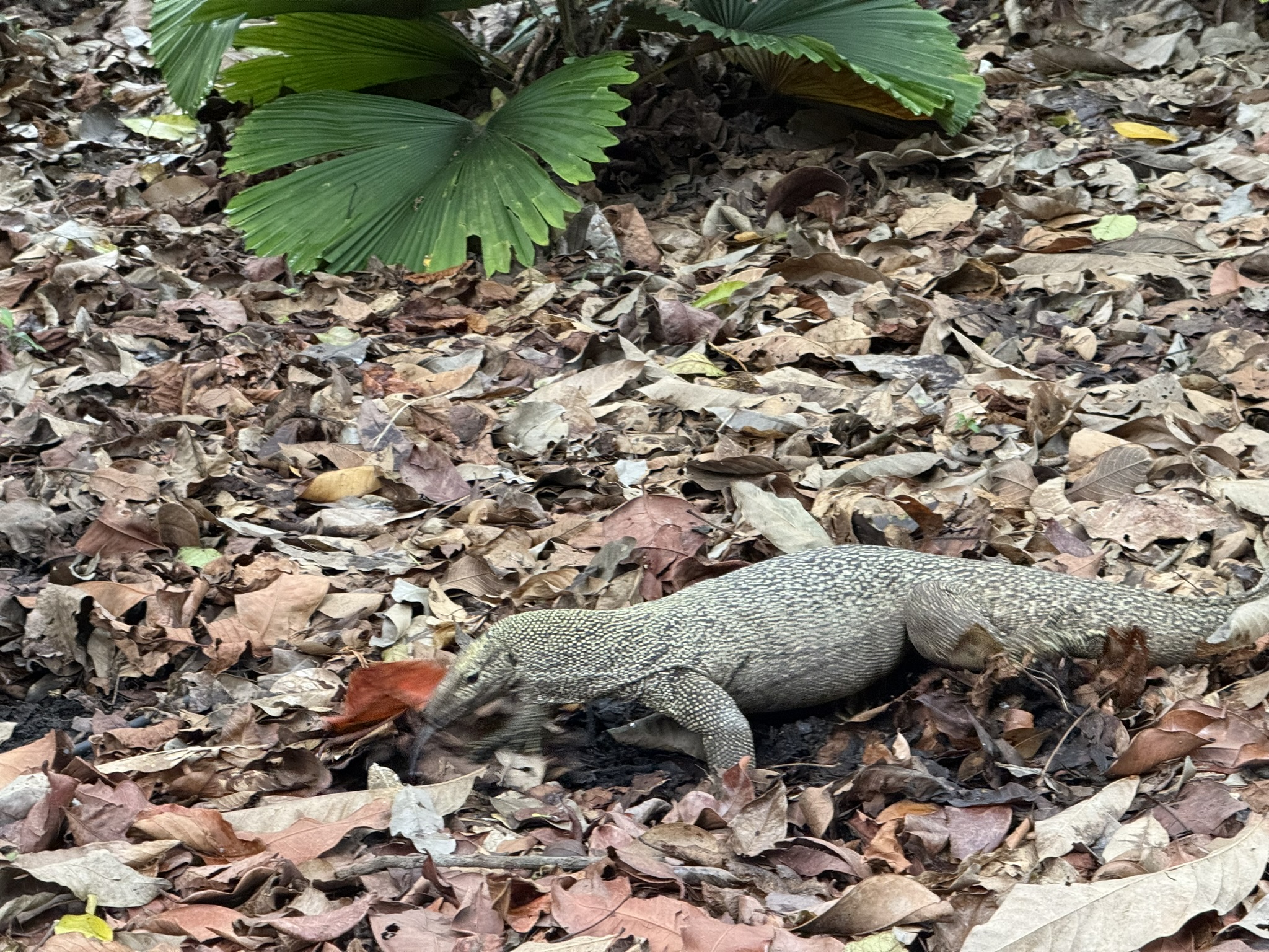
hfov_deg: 16.4
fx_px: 4399
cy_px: 476
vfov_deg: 12.3
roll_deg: +0.8
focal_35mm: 120
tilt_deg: -18.1
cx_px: 634
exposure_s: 1/60
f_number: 2.8
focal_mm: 15.66
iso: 400
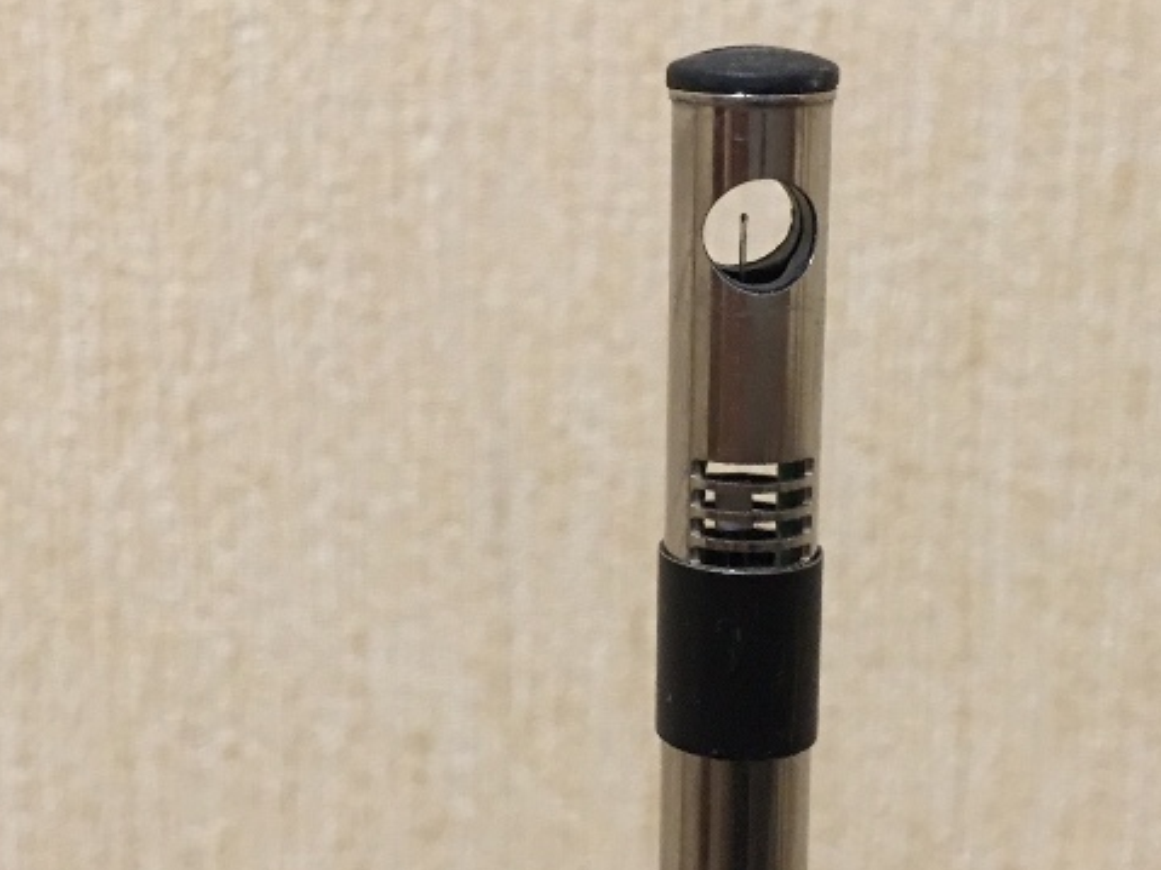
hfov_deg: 31.2
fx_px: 2079
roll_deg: +0.2
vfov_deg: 23.6
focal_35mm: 62
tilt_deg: -10.0
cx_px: 516
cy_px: 305
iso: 100
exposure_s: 1/10
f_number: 2.2
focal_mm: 4.15
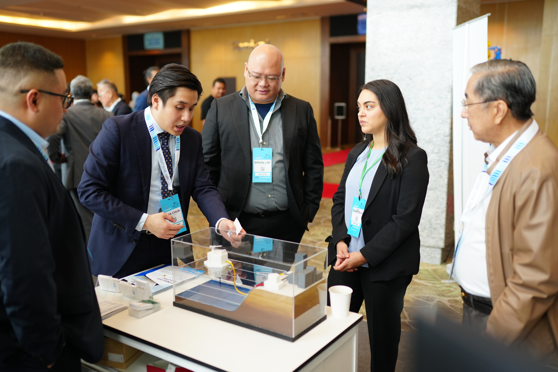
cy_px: 186
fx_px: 542
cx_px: 279
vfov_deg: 37.9
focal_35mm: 35
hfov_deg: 54.4
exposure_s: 1/250
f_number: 1.8
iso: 250
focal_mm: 35
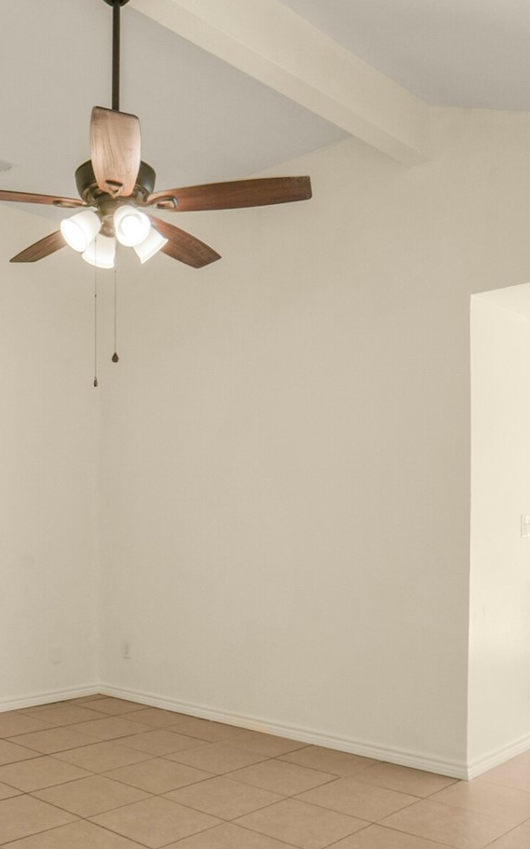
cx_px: 123
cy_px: 528
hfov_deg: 36.3
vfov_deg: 56.1
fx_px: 786
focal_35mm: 34
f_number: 11
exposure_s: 1/80
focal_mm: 14
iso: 500
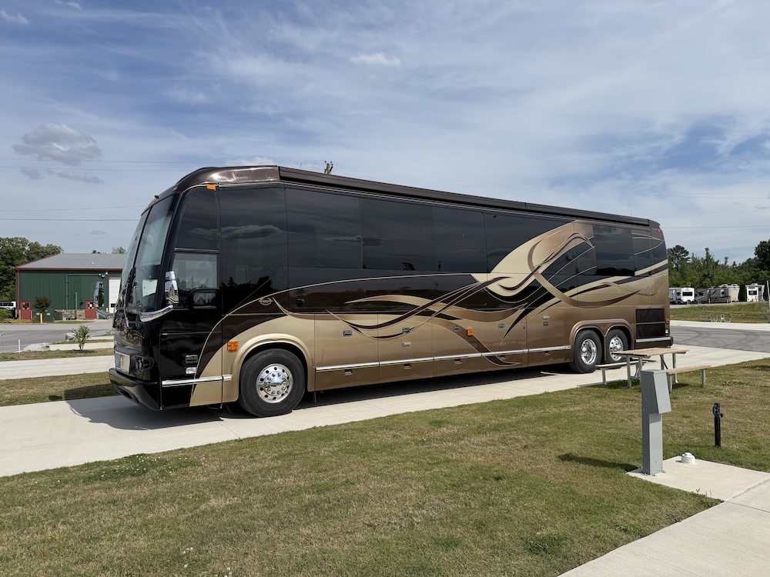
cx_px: 385
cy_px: 288
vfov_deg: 56.8
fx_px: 534
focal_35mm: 24
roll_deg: +0.8
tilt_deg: +0.4
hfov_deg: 71.6
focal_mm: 6.76
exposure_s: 1/7353
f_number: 1.78
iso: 80
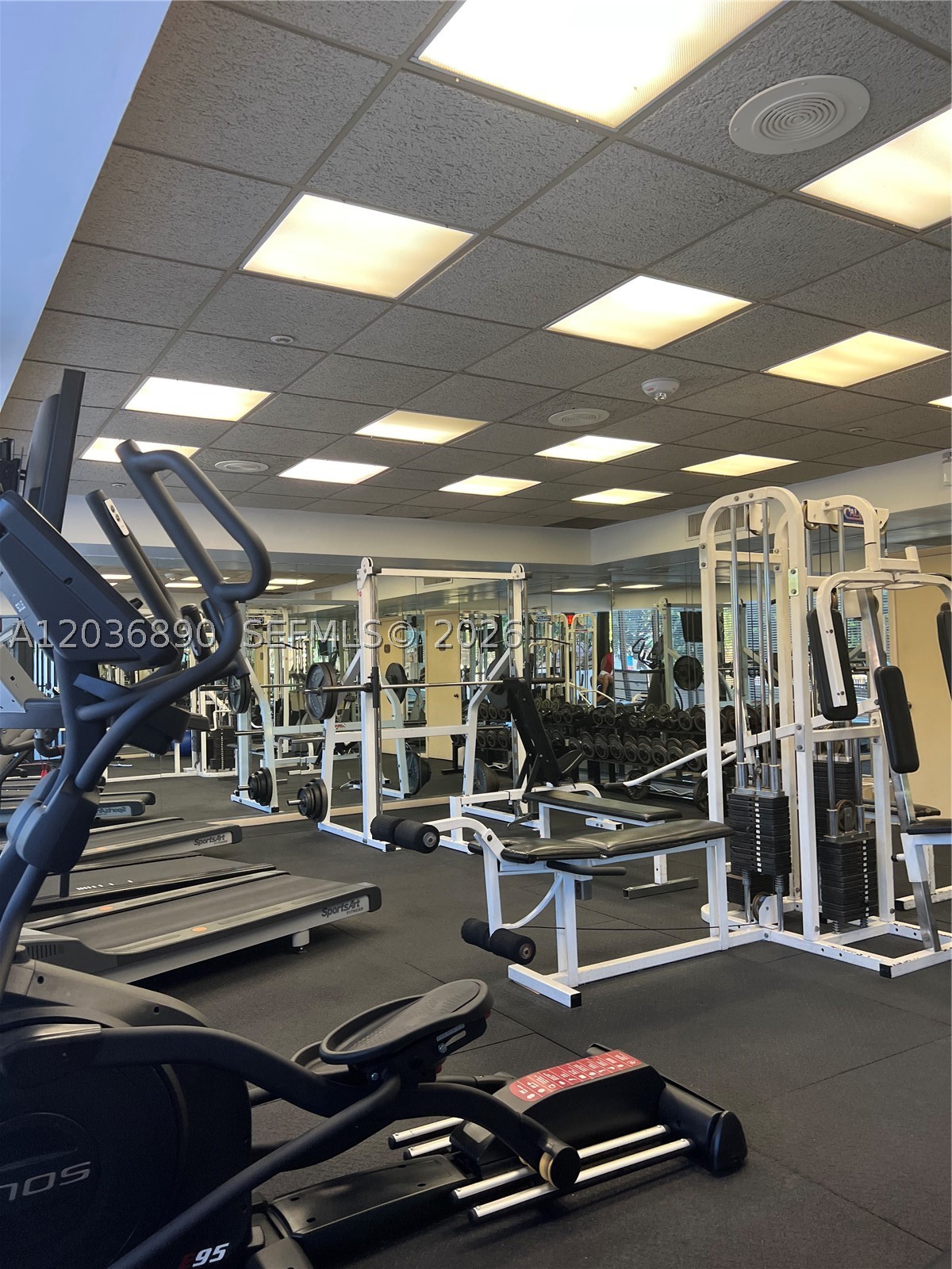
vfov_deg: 67.3
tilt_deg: +1.9
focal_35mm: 26
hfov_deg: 53.1
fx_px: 953
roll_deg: +1.3
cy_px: 634
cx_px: 476
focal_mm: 5.7
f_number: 1.5
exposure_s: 1/60
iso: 64
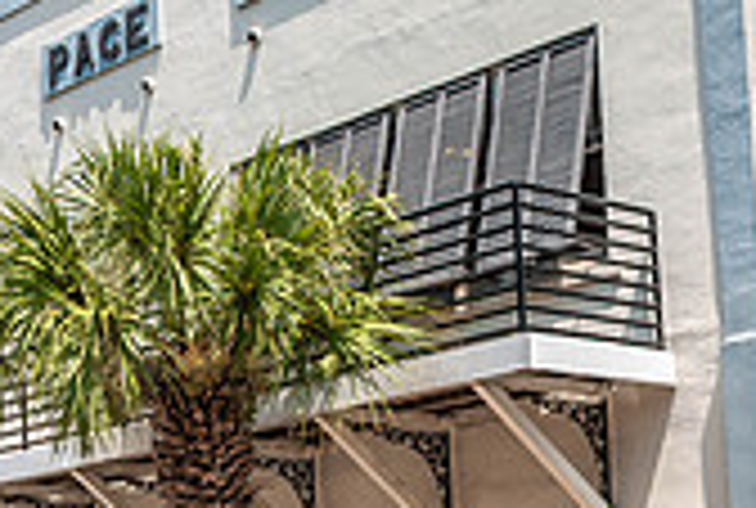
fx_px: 1958
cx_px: 58
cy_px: 584
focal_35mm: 93
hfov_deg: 21.3
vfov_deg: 14.4
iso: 100
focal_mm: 18
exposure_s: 1/200
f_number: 7.1
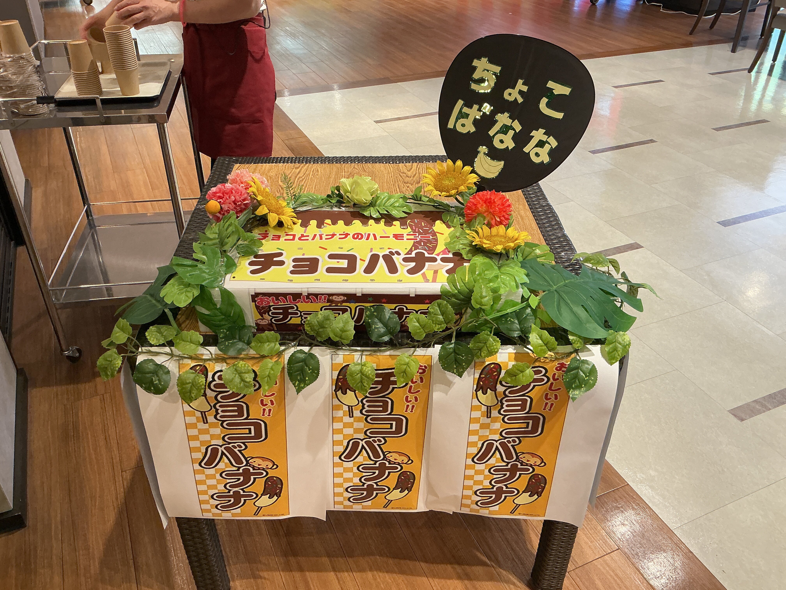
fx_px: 658
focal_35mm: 29
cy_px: 295
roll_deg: -0.1
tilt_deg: -34.5
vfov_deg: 48.2
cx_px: 393
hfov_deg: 61.7
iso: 80
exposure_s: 1/60
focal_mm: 3
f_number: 1.8
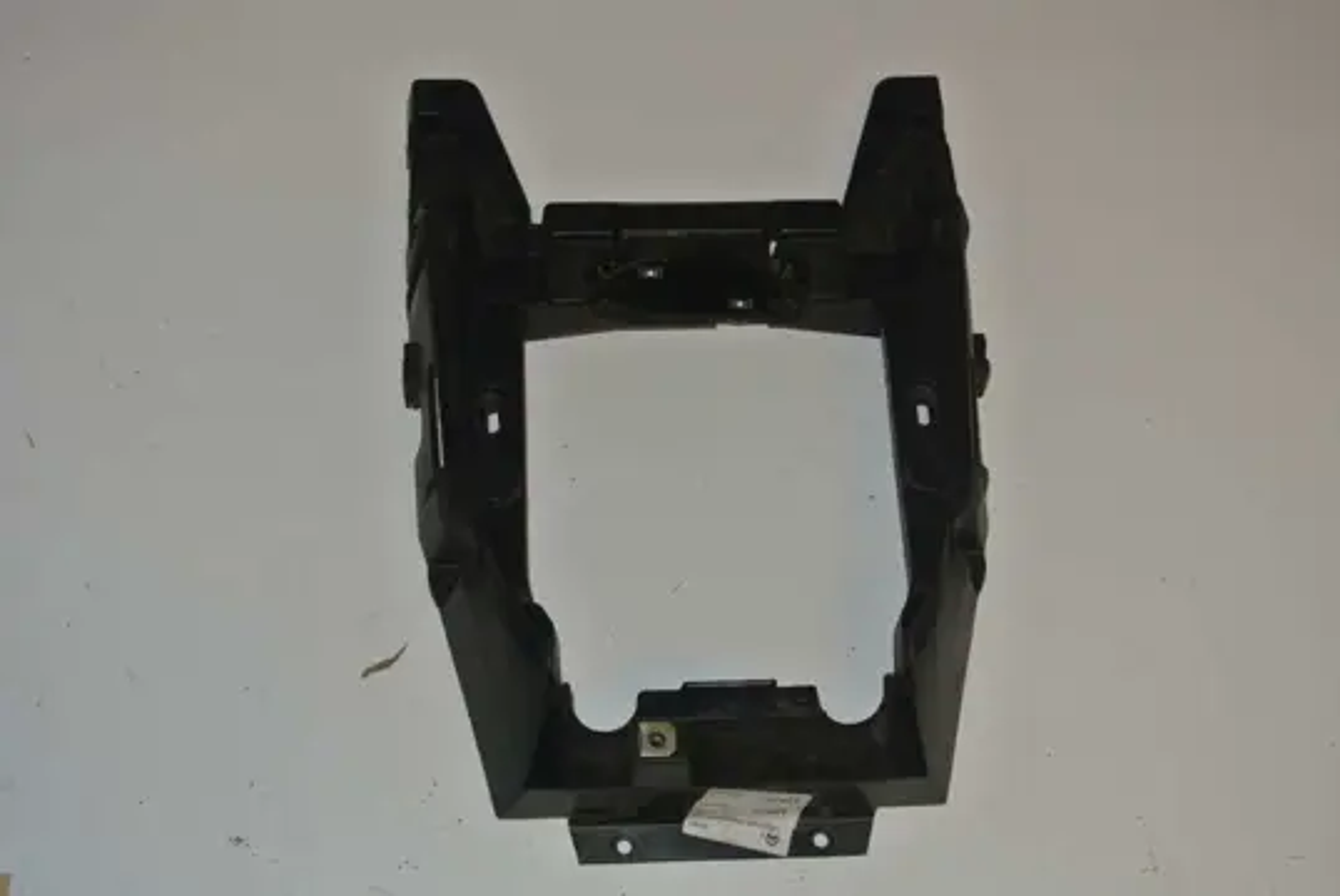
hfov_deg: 38.8
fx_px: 1900
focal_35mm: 51
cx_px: 670
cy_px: 448
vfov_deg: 26.5
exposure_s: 1/60
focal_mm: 18.9
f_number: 4.8
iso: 200
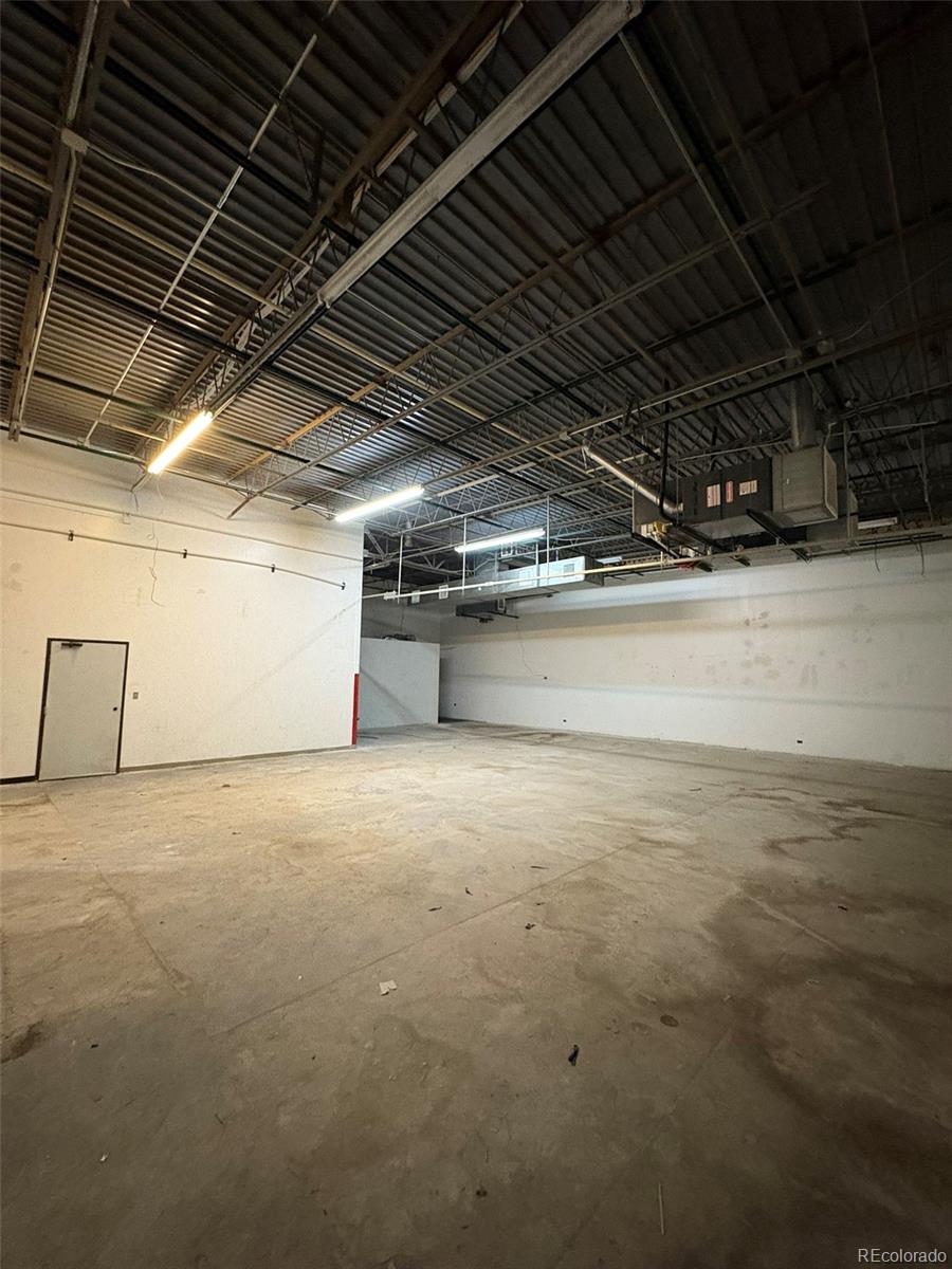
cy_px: 634
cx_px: 476
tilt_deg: +6.2
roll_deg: -1.8
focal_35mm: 14
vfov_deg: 102.1
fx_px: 513
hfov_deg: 85.7
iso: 640
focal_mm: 2.22
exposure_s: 1/40
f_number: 2.2
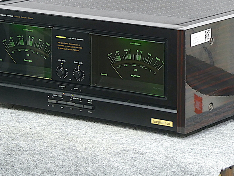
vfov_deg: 8.5
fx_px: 1176
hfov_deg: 11.4
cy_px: 44
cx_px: 135
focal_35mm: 174
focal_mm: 19
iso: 200
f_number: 5.6
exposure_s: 1/2
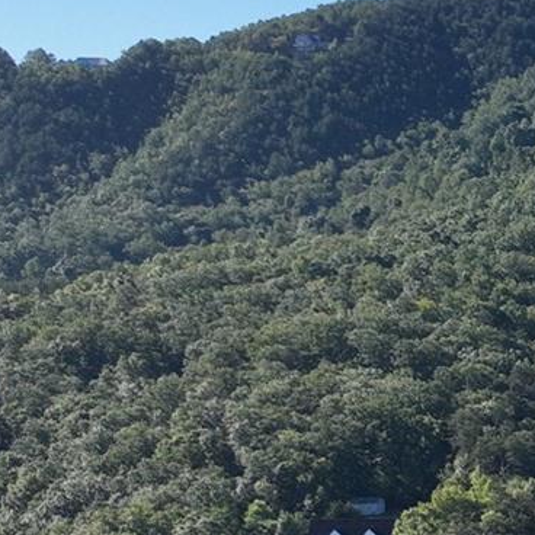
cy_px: 673
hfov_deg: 11.9
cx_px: 1295
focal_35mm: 118
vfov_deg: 14.2
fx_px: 2063
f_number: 2.8
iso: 100
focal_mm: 12.29
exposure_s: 1/2000
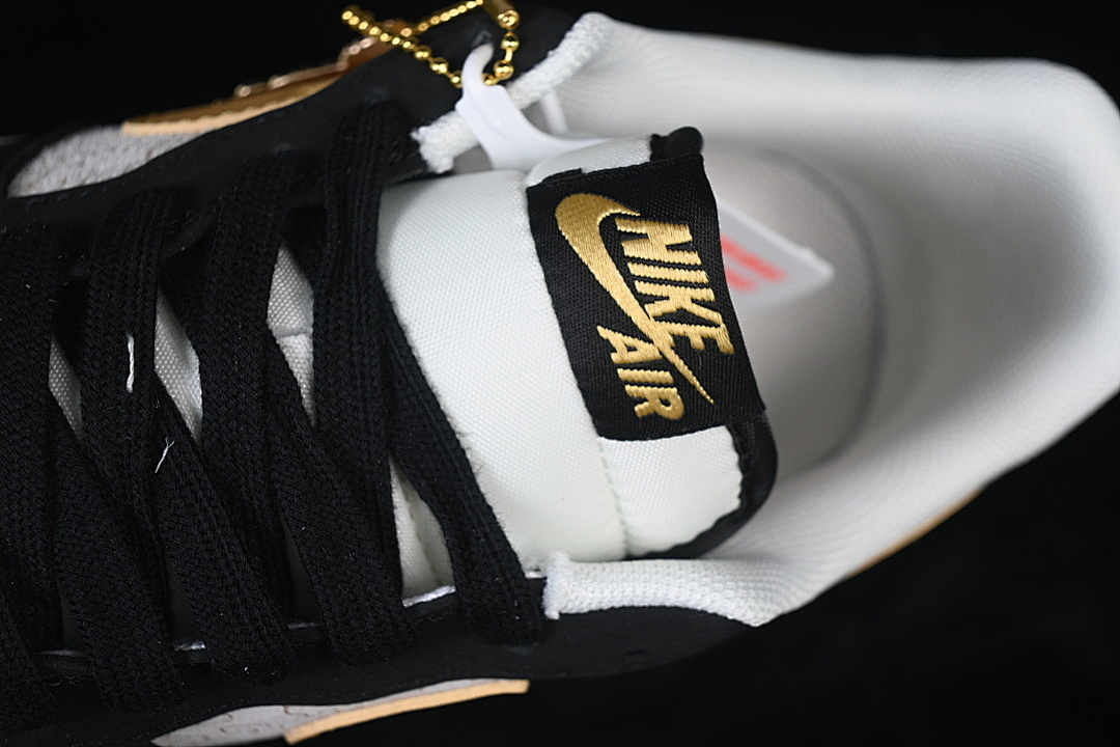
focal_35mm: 75
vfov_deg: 18.2
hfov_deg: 27.0
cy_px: 374
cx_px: 560
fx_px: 2333
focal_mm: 50
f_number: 6.3
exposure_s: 1/60
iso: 160
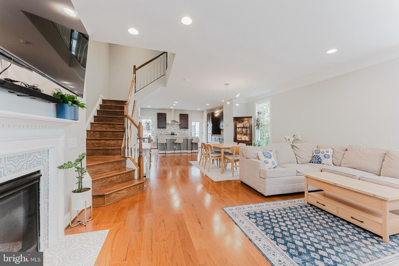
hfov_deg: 104.2
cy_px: 133
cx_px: 200
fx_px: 155
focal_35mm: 14
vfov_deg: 81.3
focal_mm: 14
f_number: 9
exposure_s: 1/60
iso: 200
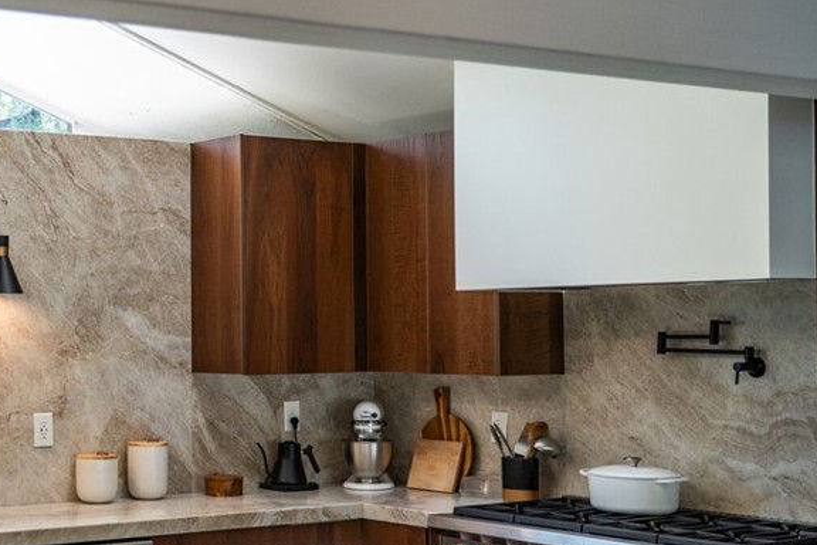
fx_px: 1452
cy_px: 290
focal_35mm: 64
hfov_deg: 30.2
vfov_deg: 21.2
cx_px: 94
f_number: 4
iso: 1000
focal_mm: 36
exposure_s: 1/320
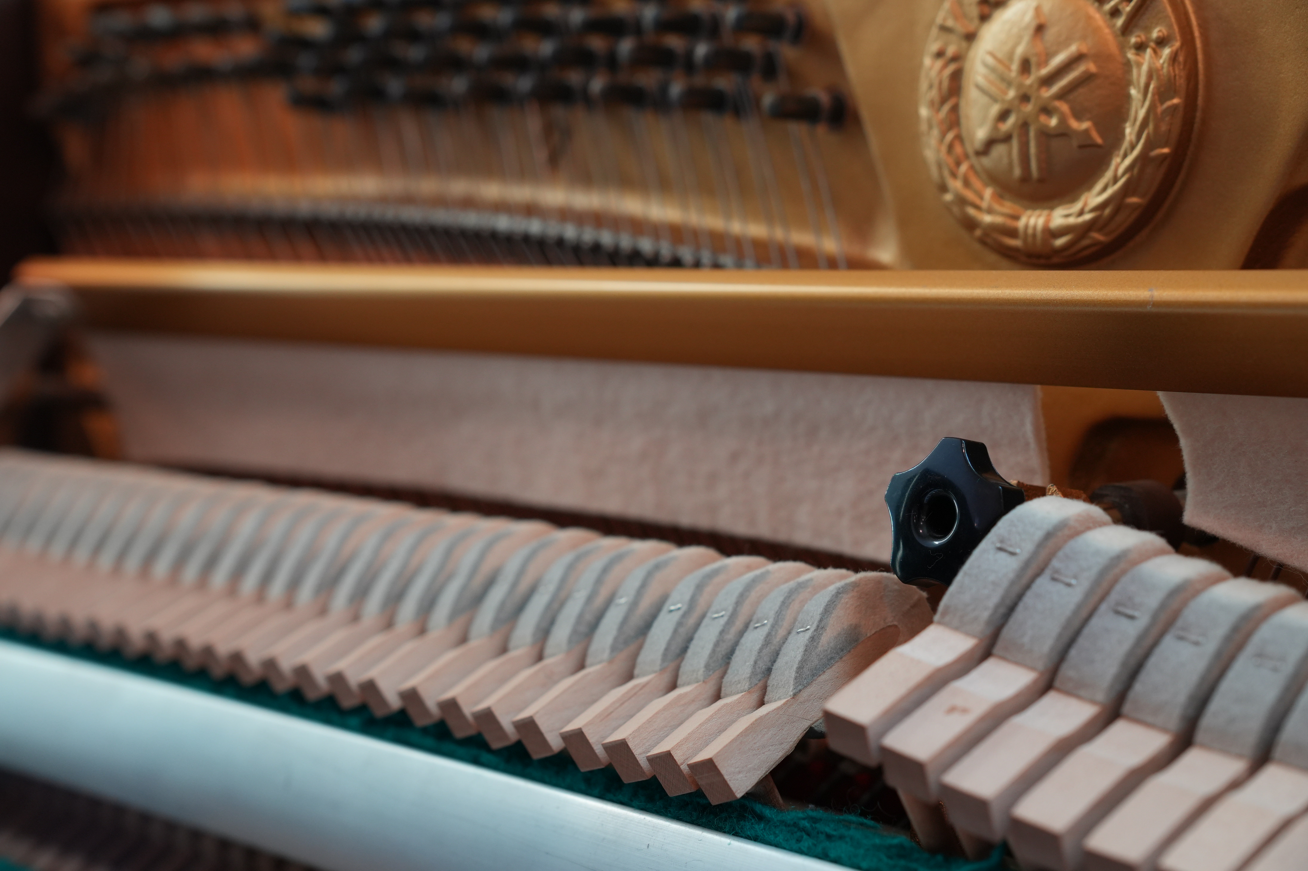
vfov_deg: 21.1
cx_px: 654
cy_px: 436
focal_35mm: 64
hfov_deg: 31.2
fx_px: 2343
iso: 640
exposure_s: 1/80
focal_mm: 43
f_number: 4
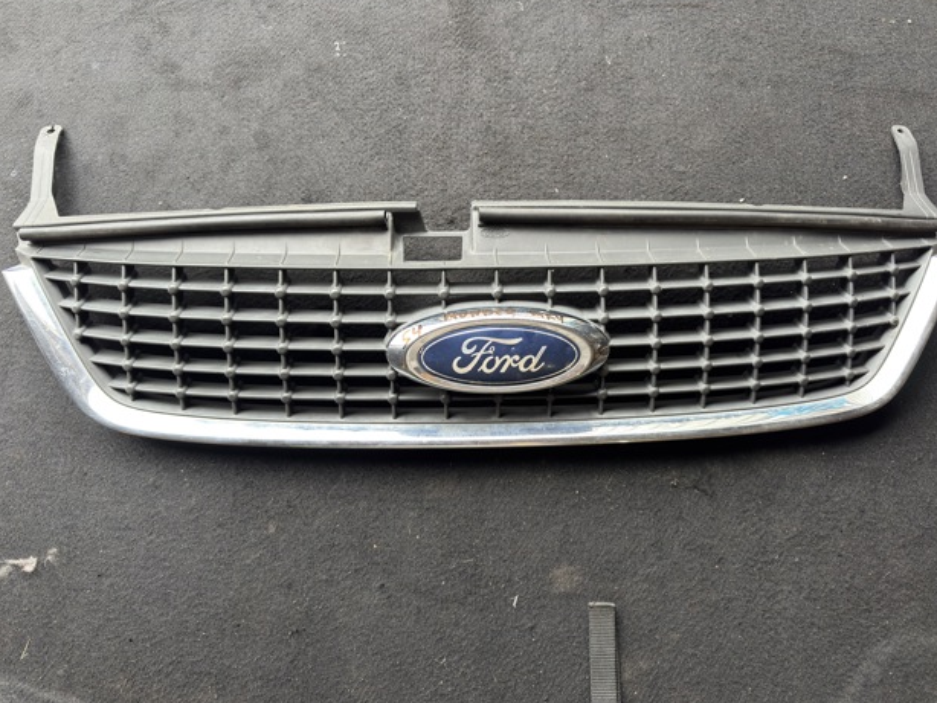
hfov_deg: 69.3
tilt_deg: -76.4
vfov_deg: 54.9
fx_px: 677
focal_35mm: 25
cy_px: 345
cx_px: 485
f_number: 1.78
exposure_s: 1/50
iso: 160
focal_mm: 6.76
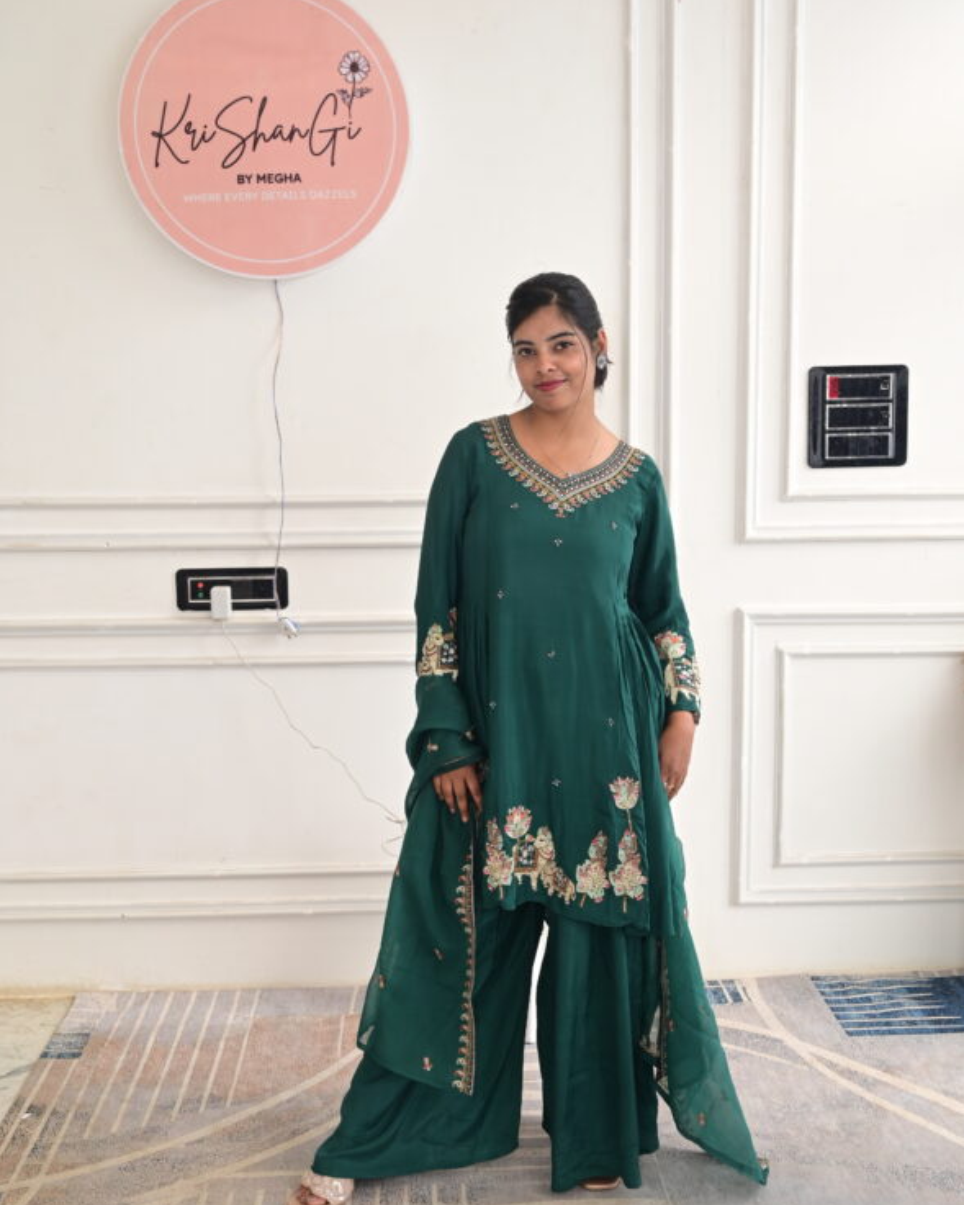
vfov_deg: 46.2
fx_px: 1411
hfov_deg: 37.7
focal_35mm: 40
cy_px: 602
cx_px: 478
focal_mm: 34.5
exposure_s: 1/250
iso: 640
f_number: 6.3
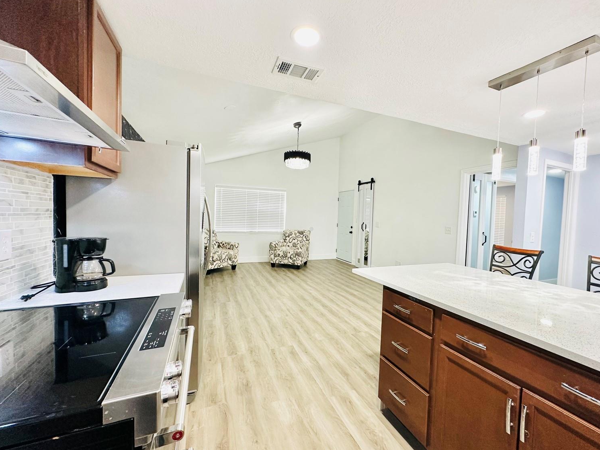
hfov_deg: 98.0
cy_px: 225
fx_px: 260
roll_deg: -1.7
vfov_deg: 81.8
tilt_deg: -2.0
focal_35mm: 15
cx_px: 319
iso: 200
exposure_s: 1/60
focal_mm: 2.22
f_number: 2.2
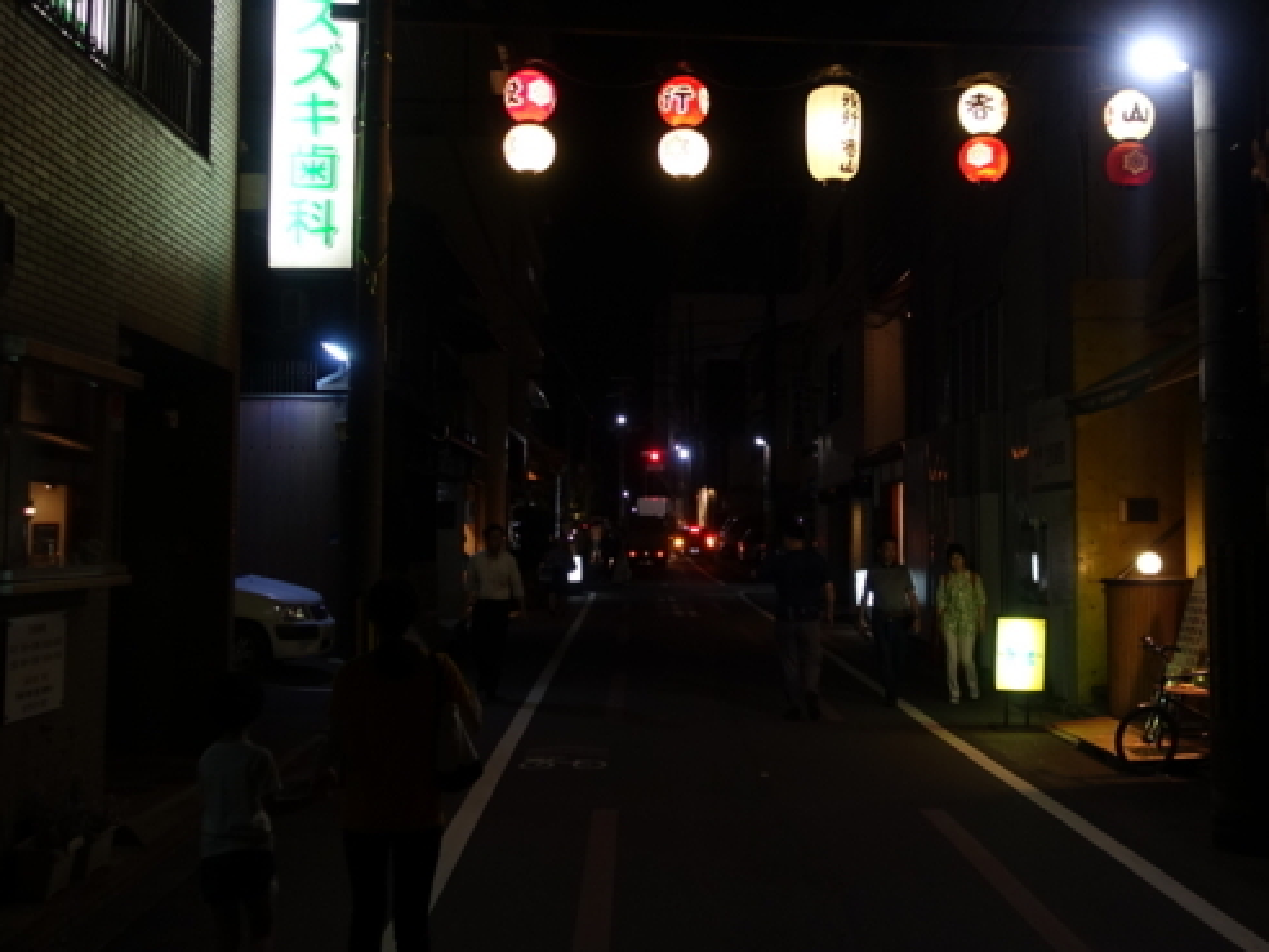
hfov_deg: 39.4
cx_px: 792
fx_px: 1760
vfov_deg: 30.2
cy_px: 383
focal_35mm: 48
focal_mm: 8.8
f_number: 1.8
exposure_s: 1/30
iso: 160
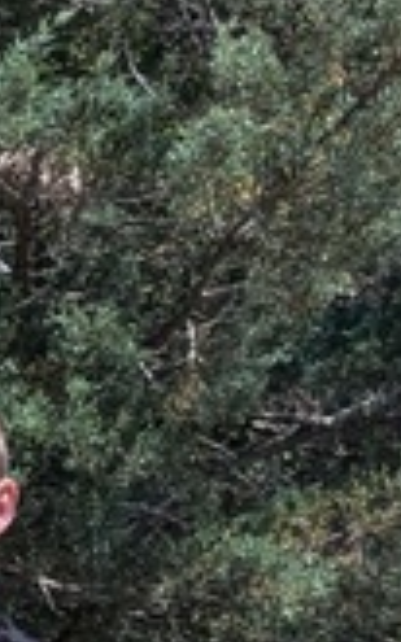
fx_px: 2765
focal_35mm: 158
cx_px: -1020
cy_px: 1082
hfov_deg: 7.0
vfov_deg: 12.3
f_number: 1.7
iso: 25
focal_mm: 4.53
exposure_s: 1/1462
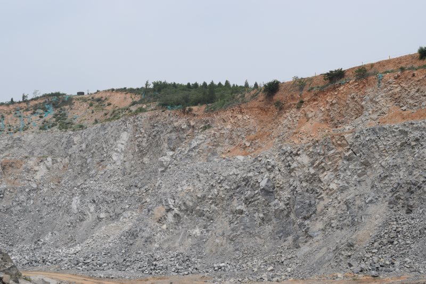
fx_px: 568
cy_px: 142
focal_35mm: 48
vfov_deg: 28.1
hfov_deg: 41.1
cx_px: 213
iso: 200
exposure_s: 1/500
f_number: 11
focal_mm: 32
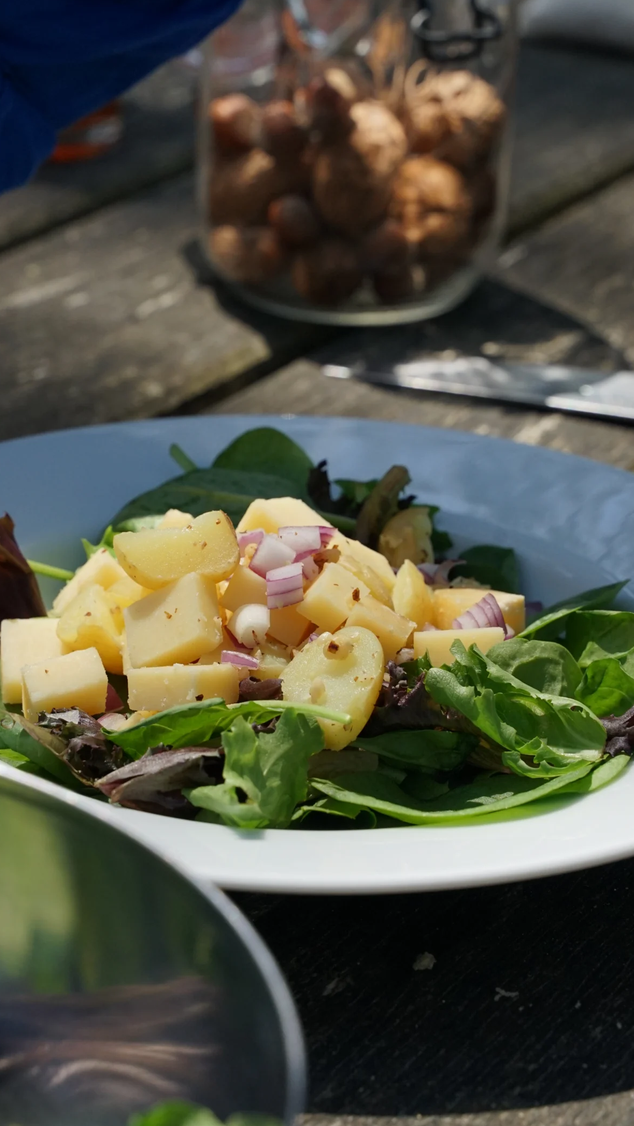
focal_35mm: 96
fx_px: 2868
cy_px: 583
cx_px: 223
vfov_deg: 22.2
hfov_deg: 12.6
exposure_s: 1/1000
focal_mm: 75
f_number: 9
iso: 800
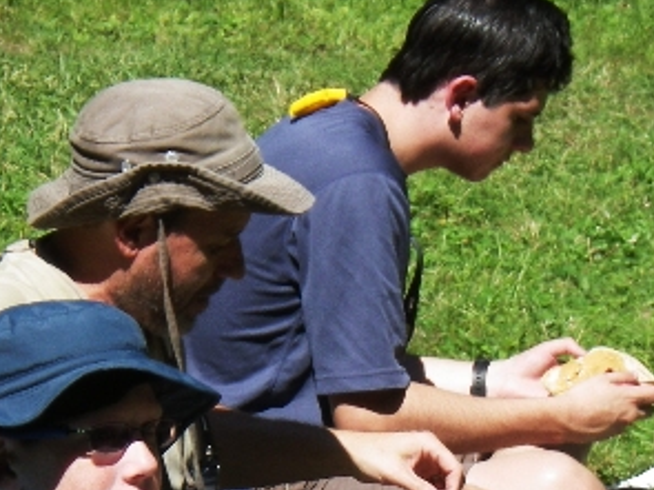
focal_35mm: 312
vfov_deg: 4.8
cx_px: 282
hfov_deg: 6.4
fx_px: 5892
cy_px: 474
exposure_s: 1/400
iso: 80
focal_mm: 20.6
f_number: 5.2
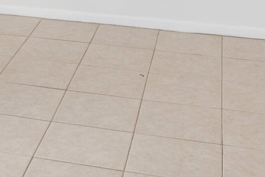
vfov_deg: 11.7
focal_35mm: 100
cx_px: -44
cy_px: -219
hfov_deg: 19.4
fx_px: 736
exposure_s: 1/20
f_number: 9
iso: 200
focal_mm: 12
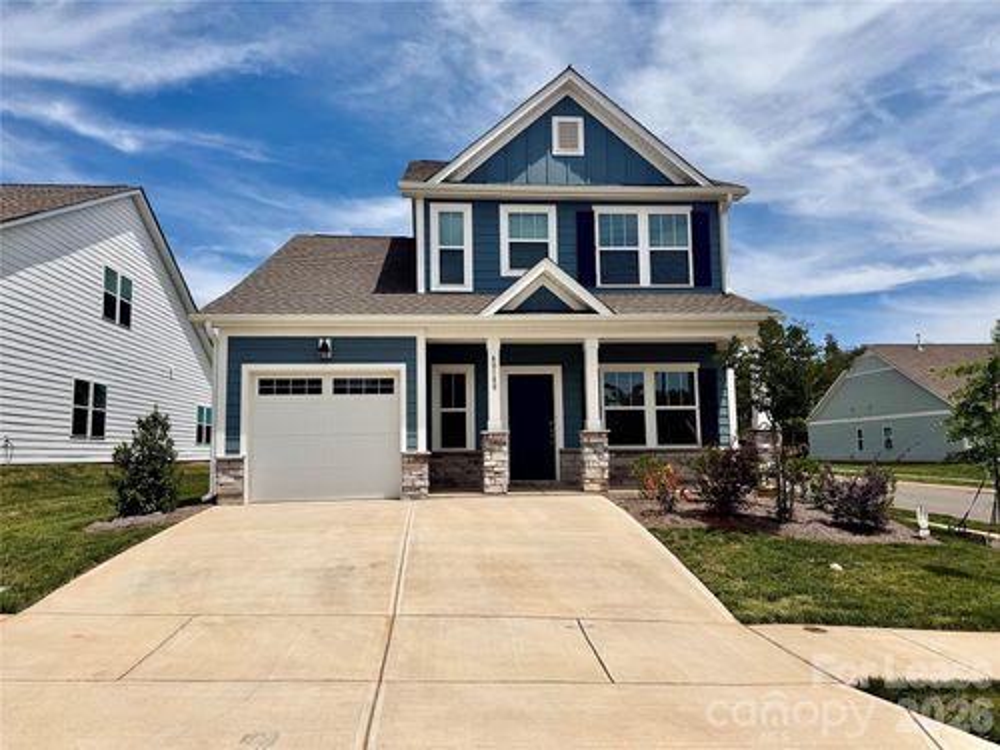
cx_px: 500
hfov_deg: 71.6
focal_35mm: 24
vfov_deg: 56.8
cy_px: 375
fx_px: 693
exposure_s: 1/9091
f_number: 1.78
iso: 80
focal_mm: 6.76
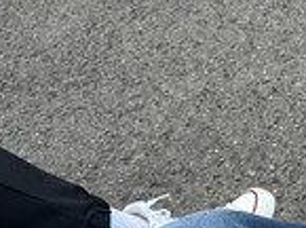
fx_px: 732
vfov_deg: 17.7
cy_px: 111
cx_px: 468
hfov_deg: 20.1
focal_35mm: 83
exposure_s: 1/630
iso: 80
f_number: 1.78
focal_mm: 6.86
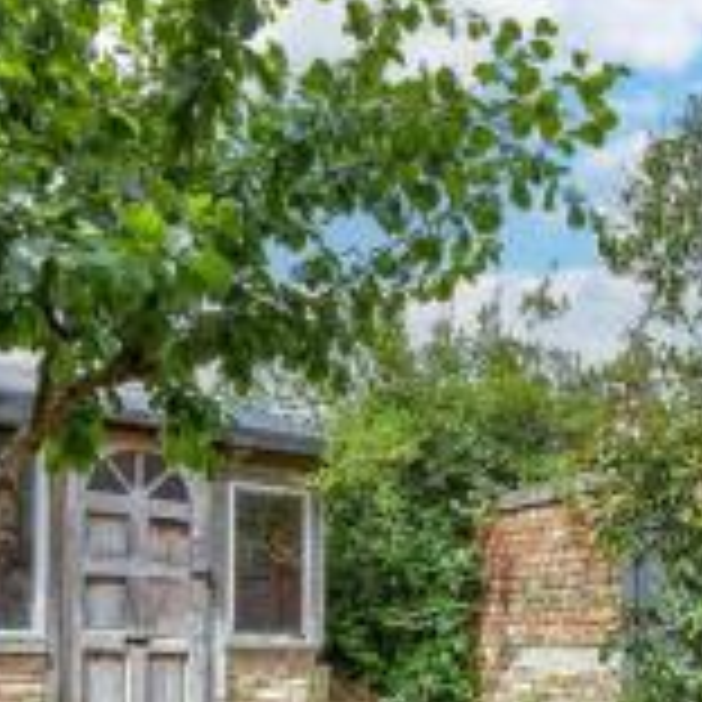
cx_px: 513
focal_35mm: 39
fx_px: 895
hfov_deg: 41.8
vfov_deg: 39.0
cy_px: 664
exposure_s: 1/125
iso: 160
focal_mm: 10
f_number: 8
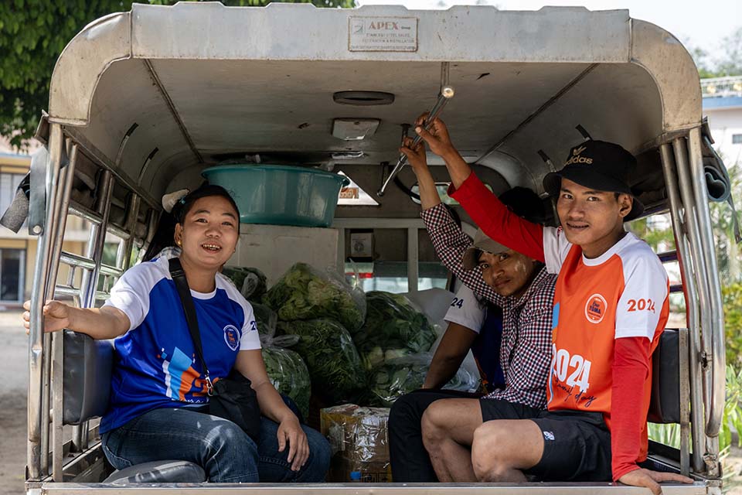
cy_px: 248
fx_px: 1443
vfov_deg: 19.5
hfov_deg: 28.8
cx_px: 371
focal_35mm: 70
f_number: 5.6
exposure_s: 1/400
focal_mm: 70
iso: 450
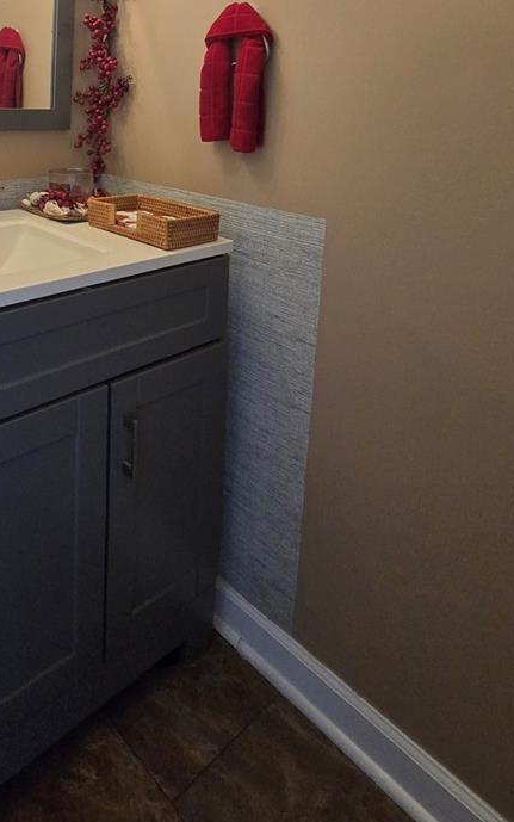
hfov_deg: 47.4
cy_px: 143
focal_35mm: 24
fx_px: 538
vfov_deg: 66.5
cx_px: 81
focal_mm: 2.2
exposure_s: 1/60
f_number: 2.2
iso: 320
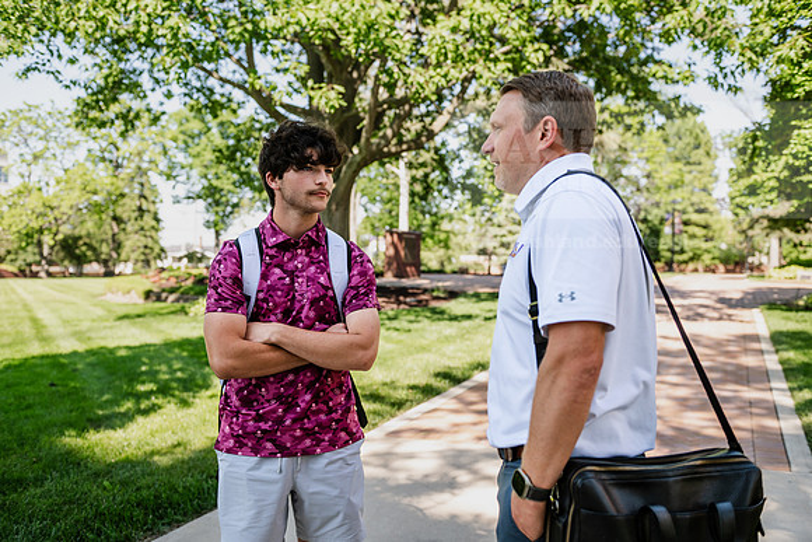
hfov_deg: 50.7
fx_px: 857
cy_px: 271
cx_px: 406
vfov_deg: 35.1
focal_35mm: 38
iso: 100
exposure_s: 1/250
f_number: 3.2
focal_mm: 38
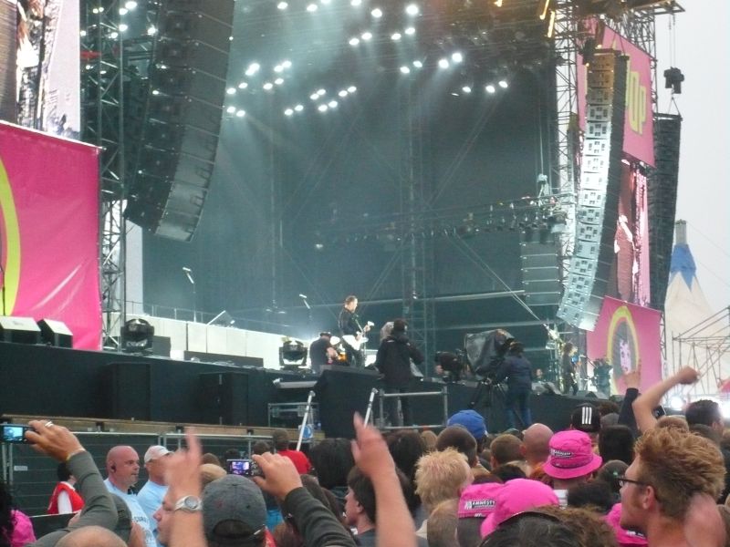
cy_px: 274
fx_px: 2109
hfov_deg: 19.6
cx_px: 365
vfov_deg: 14.8
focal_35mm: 100
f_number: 5.6
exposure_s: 1/30
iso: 640
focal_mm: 16.4
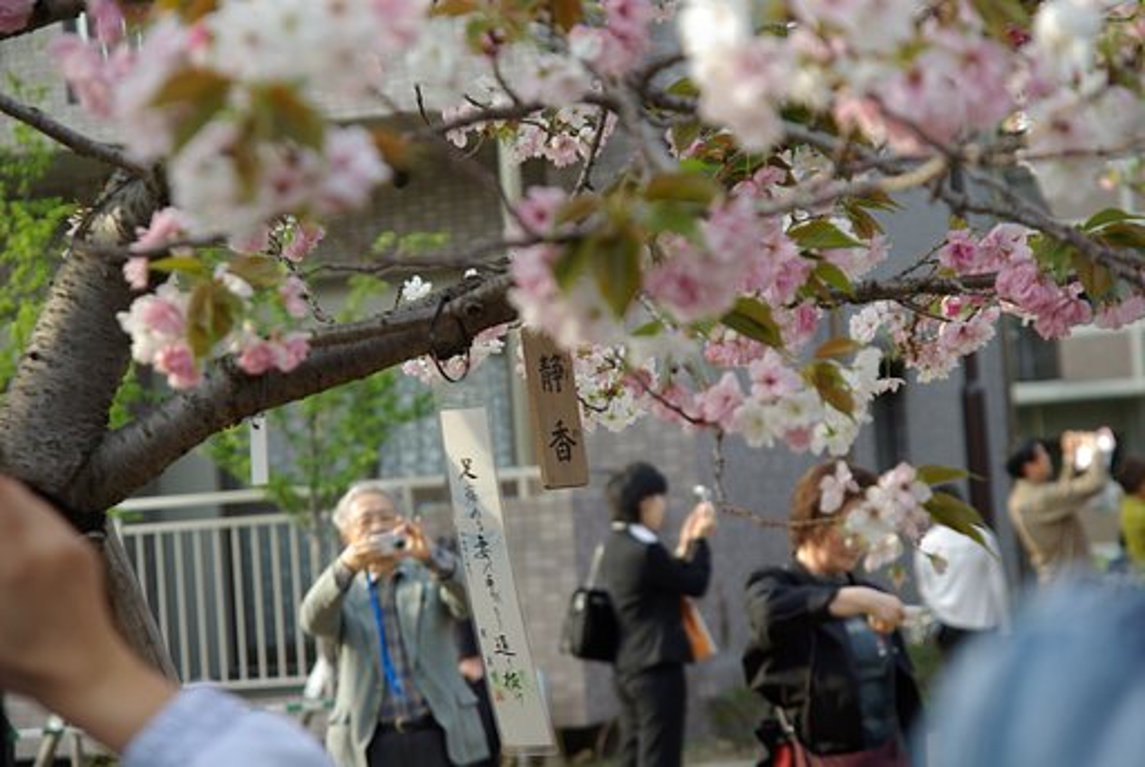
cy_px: 384
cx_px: 572
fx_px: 3344
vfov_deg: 13.1
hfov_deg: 19.4
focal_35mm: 105
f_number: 4.5
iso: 100
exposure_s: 1/90
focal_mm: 70
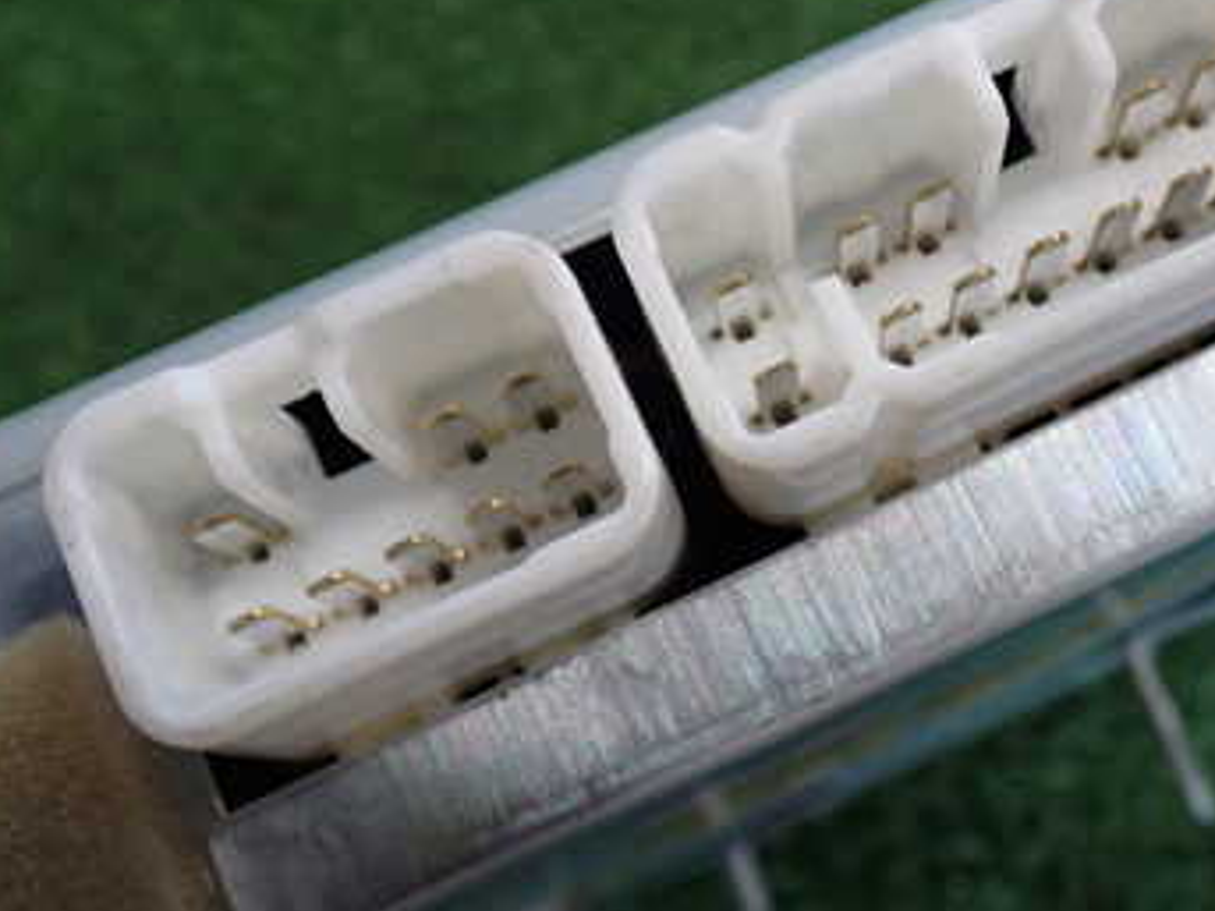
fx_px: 2210
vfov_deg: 23.2
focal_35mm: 63
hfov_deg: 30.4
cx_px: 847
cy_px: 319
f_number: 2.5
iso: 320
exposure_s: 1/40
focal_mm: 6.37
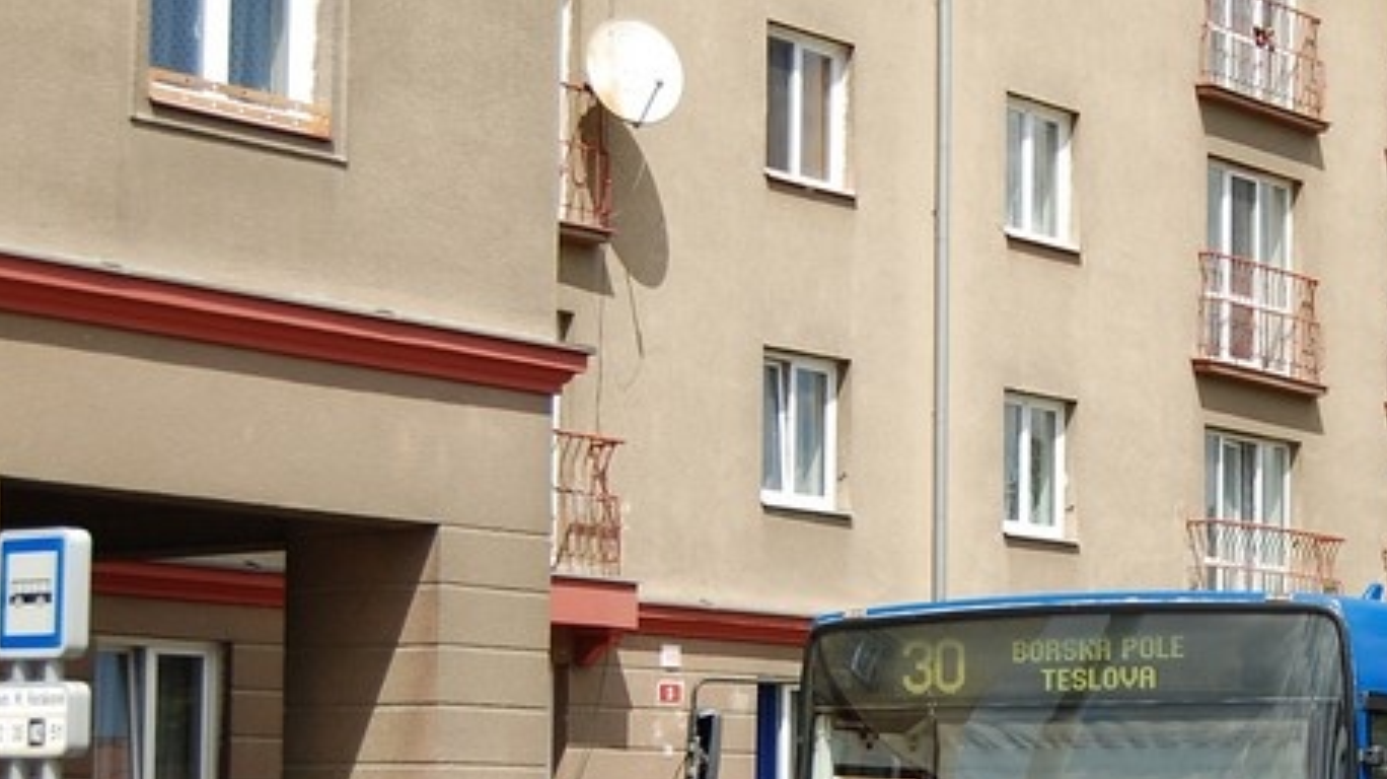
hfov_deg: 22.5
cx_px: 1165
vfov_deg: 12.9
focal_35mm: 93
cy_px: 660
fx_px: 3419
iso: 200
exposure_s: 1/1000
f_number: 4.5
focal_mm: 30
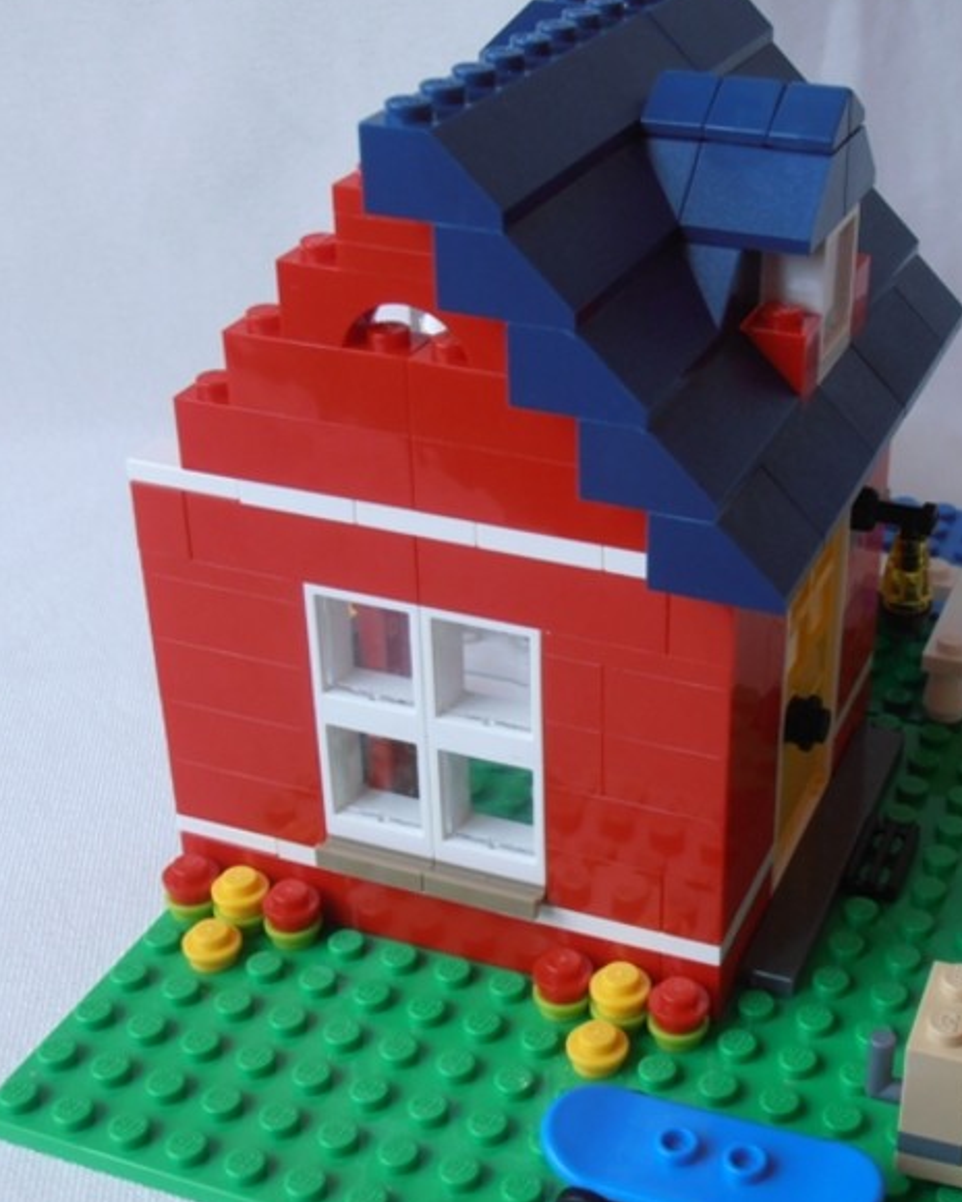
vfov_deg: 33.6
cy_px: 637
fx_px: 1993
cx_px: 678
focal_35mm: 56
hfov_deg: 26.9
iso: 80
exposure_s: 1/60
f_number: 3.9
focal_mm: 6.61
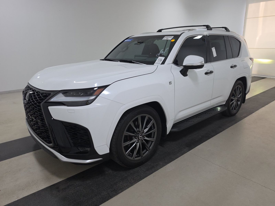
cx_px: 138
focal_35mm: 23
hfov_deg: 73.9
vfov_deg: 58.9
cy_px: 103
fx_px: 183
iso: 197
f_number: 1.4
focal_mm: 6.5
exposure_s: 1/100
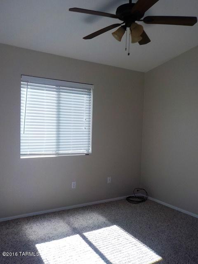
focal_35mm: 30
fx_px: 229
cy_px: 132
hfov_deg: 46.8
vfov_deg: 60.0
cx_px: 99
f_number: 3.3
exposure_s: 1/200
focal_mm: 4.1
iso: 125
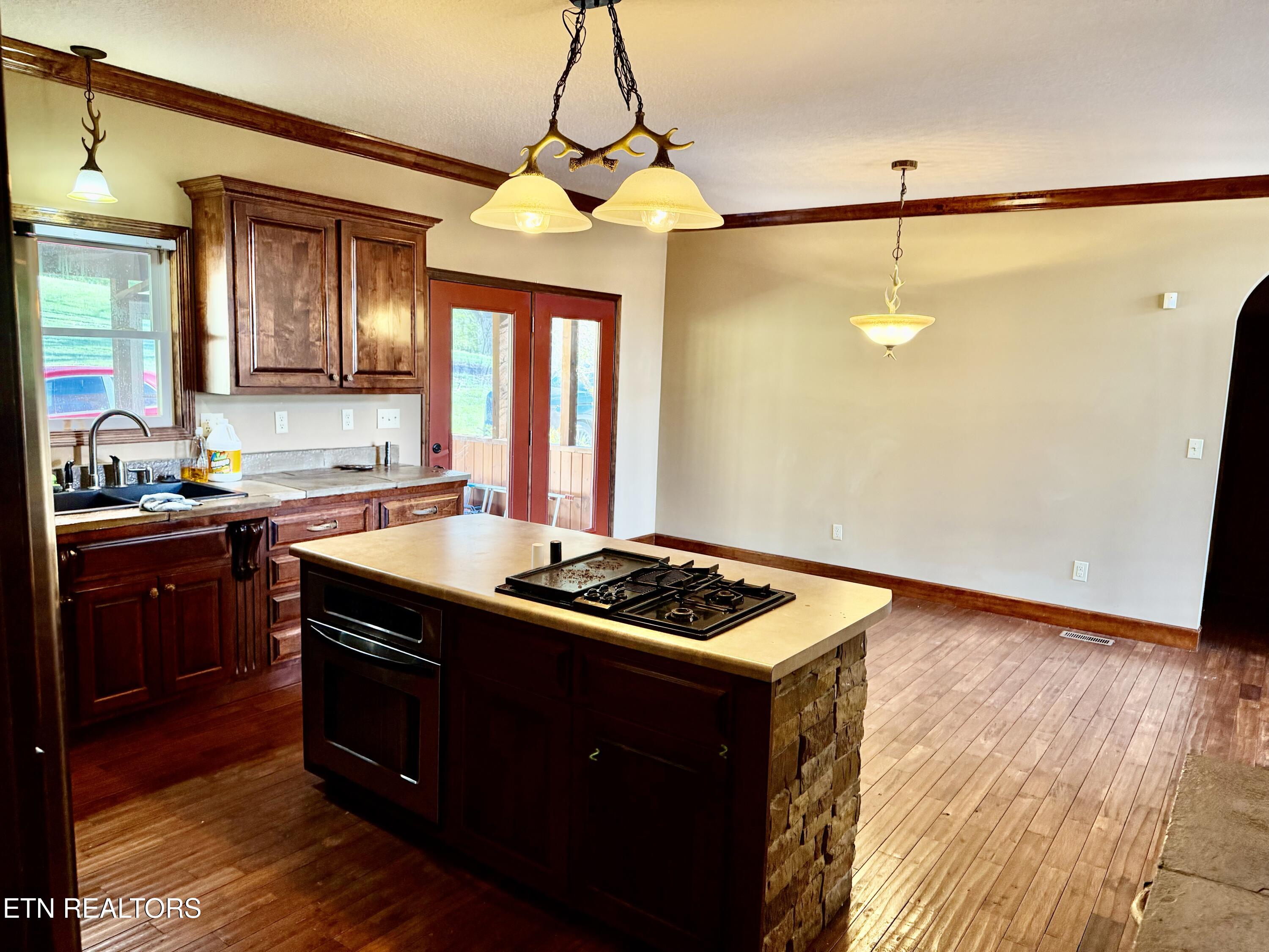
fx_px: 880
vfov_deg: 56.8
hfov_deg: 71.6
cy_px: 476
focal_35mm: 24
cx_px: 634
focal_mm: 6.76
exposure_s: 1/60
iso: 400
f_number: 1.78
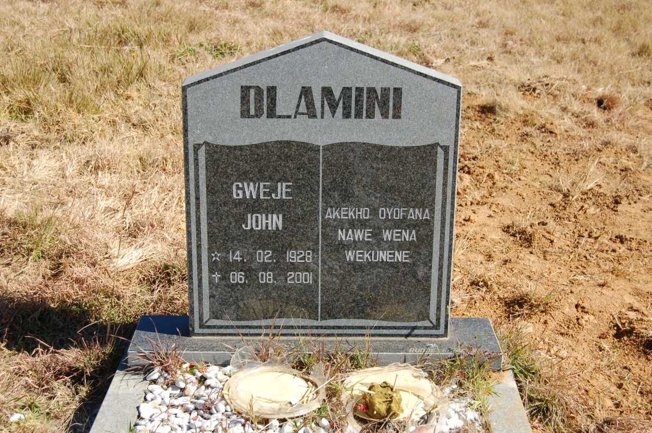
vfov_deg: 23.7
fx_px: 1031
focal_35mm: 57
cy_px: 216
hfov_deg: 35.1
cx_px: 326
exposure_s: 1/400
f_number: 6.3
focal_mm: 38
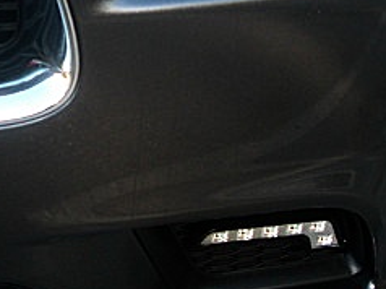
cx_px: 58
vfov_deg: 15.0
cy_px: 26
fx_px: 1081
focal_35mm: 97
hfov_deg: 20.0
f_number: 2.8
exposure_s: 1/100
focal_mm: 6.3
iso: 100
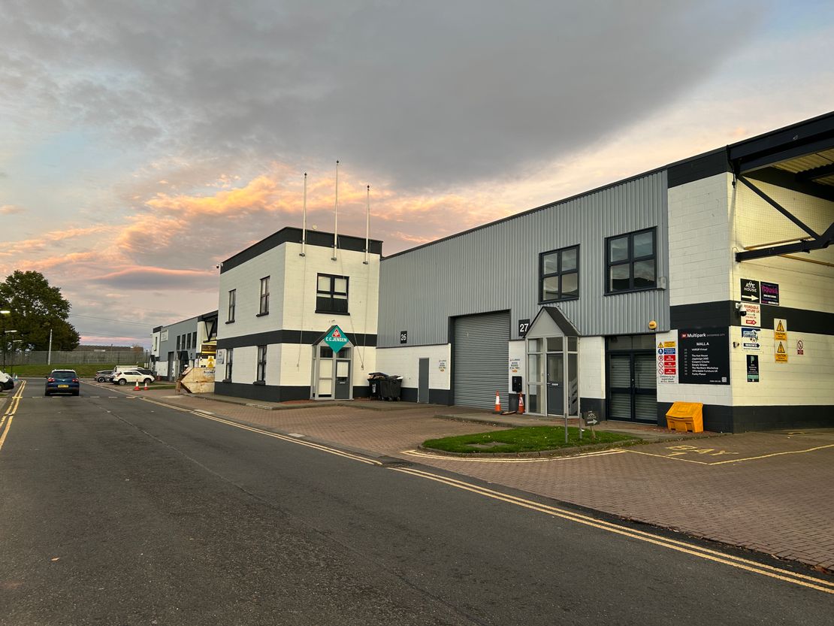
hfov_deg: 67.3
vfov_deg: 53.1
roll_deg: -0.9
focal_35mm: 26
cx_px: 417
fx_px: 627
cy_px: 313
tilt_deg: +3.7
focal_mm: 5.7
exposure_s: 1/121
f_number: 1.5
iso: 40
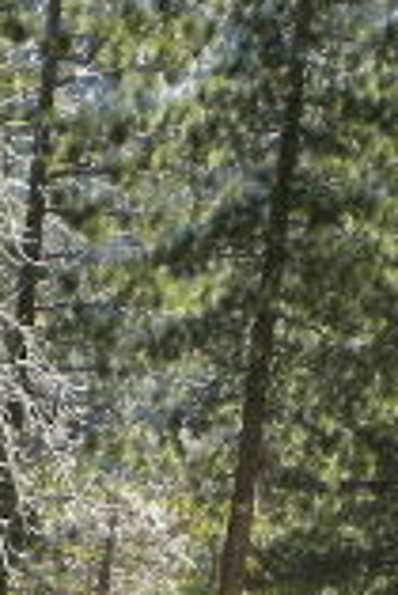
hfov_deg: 7.0
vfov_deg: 10.1
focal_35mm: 196
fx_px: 3243
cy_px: 940
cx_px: 212
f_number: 3.5
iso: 197
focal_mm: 6.6
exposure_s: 1/659
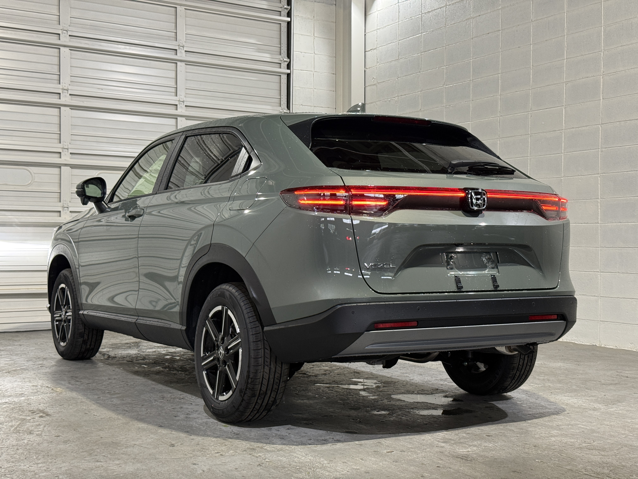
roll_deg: -0.5
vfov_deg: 30.3
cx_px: 319
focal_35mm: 48
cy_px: 240
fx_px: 885
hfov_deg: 39.7
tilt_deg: +0.0
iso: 125
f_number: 1.78
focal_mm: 6.76
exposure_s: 1/60
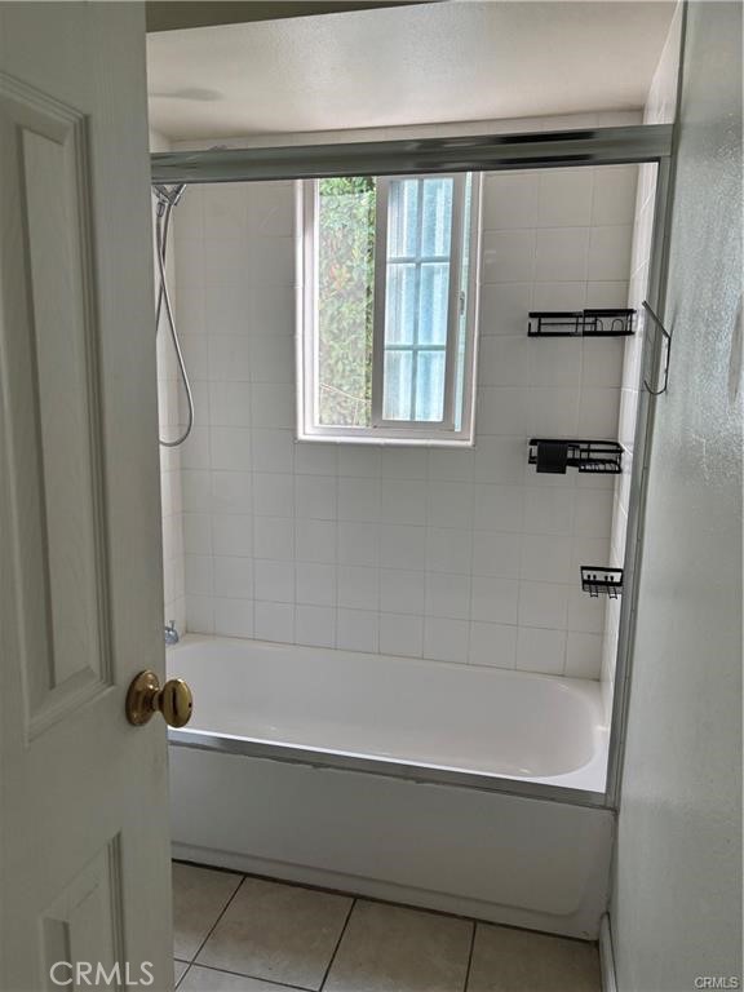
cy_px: 496
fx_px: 745
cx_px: 372
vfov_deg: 67.3
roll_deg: -0.9
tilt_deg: -10.0
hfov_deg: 53.1
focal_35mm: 26
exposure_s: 1/121
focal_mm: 5.96
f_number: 1.6
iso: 80
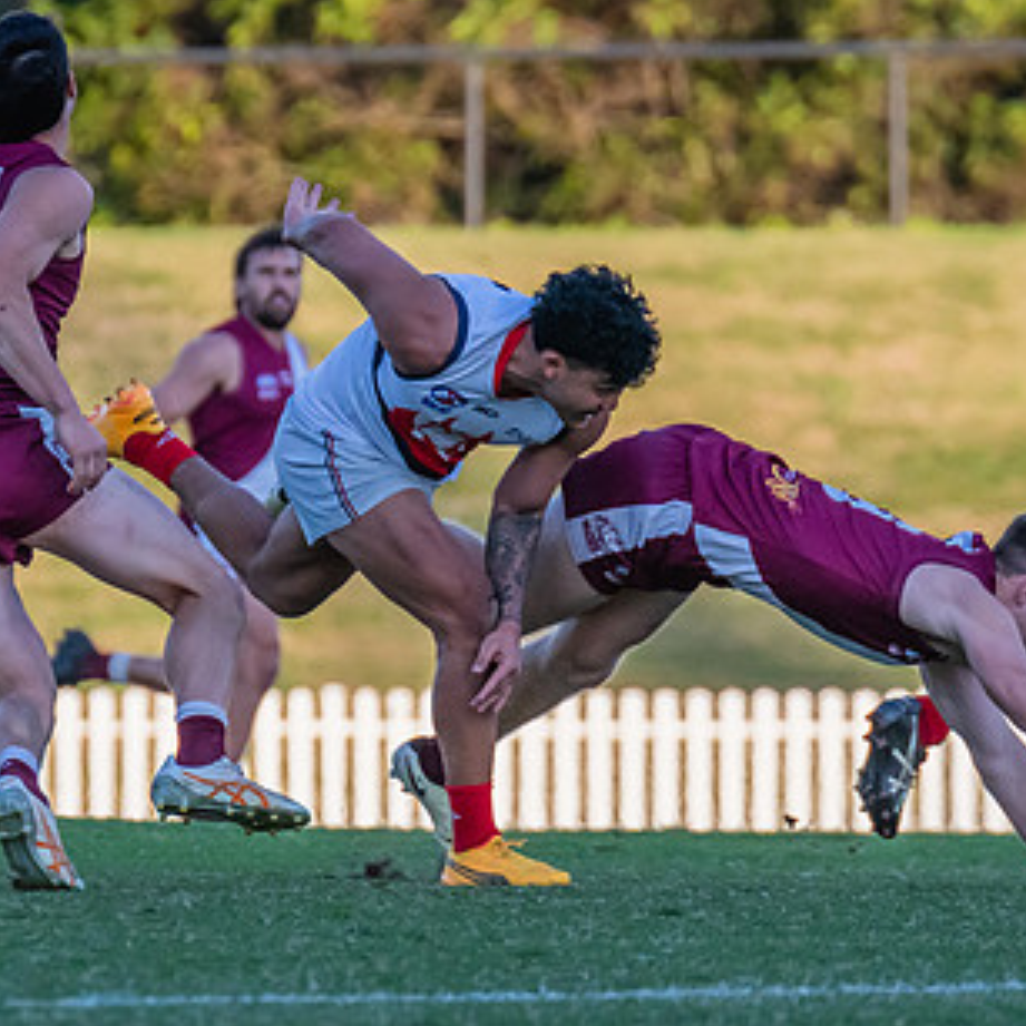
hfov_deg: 1.5
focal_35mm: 1155
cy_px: 703
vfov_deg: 1.5
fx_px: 38731
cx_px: 510
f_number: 8
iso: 800
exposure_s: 1/1250
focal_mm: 420
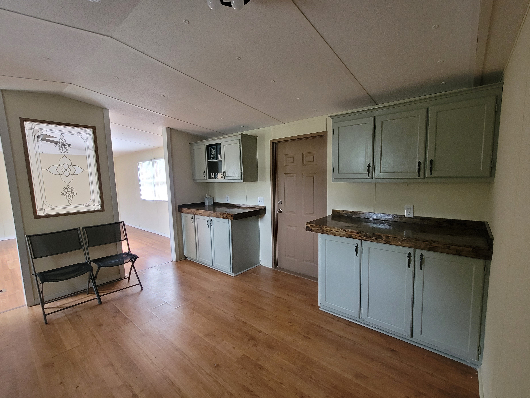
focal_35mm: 14
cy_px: 205
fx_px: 214
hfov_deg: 102.0
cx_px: 279
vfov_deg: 85.7
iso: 320
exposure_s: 1/40
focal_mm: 2.2
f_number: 2.2
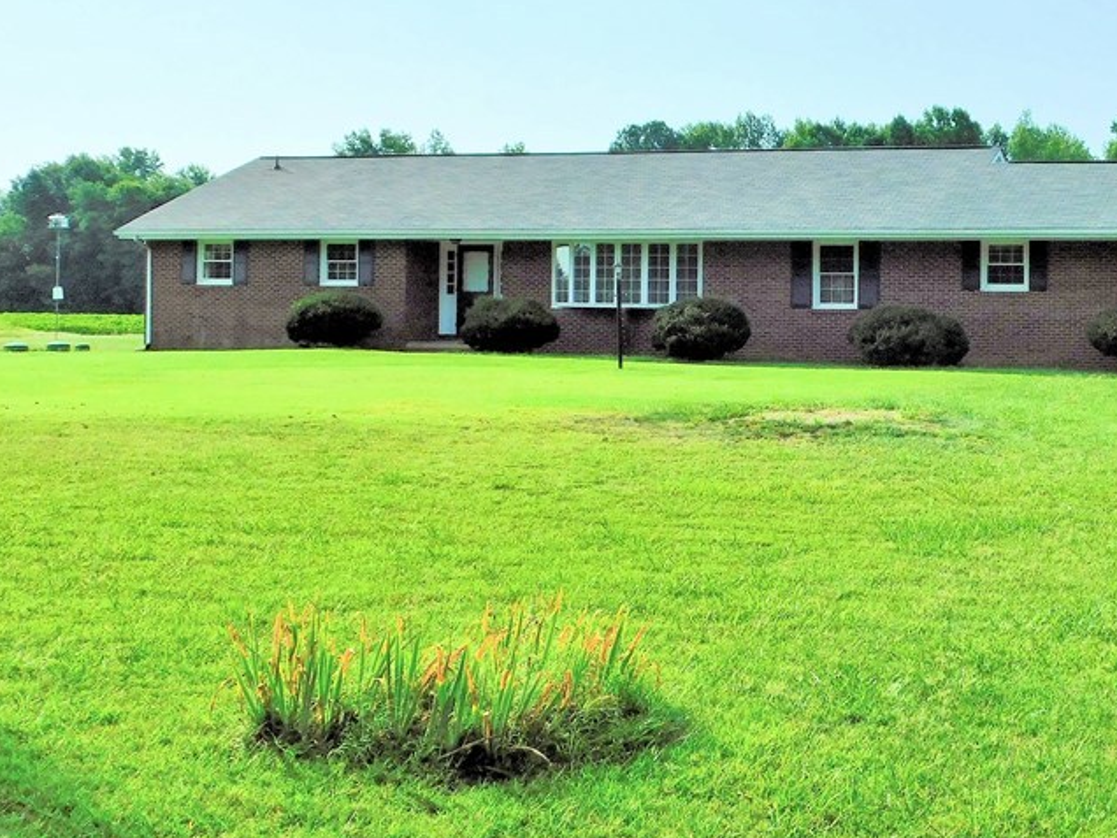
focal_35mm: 58
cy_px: 272
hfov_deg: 32.7
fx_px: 1872
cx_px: 806
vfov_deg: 25.1
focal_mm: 6.3
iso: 125
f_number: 3.5
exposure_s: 1/1250
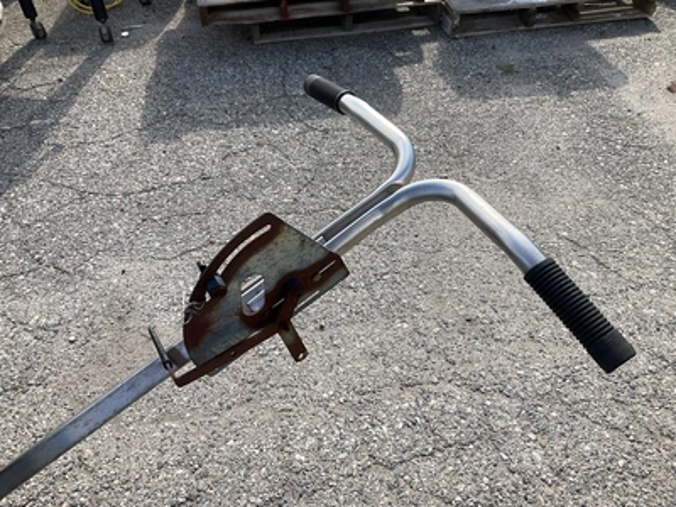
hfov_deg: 61.7
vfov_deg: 48.2
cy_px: 254
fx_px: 566
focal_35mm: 29
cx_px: 338
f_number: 1.8
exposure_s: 1/997
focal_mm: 3
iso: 25
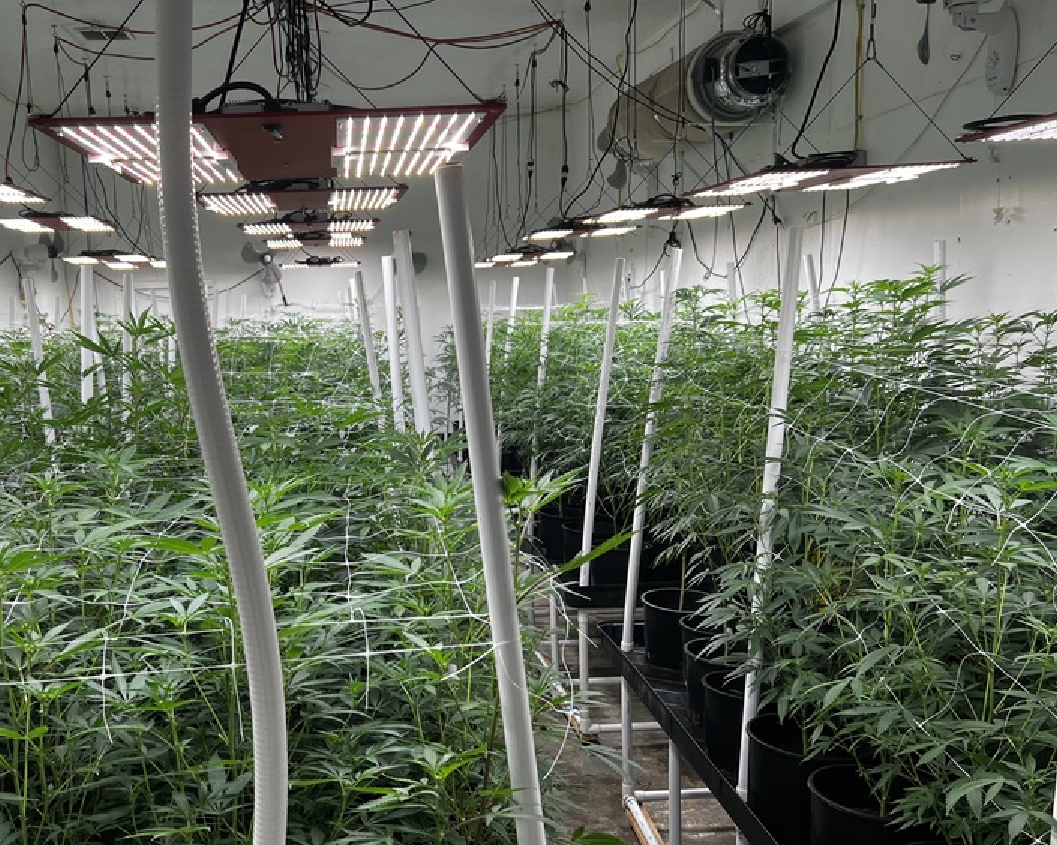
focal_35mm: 36
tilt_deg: -8.7
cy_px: 476
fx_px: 1126
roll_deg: +2.5
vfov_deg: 41.1
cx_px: 369
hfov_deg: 49.6
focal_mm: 5.7
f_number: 1.5
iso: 50
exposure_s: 1/1100
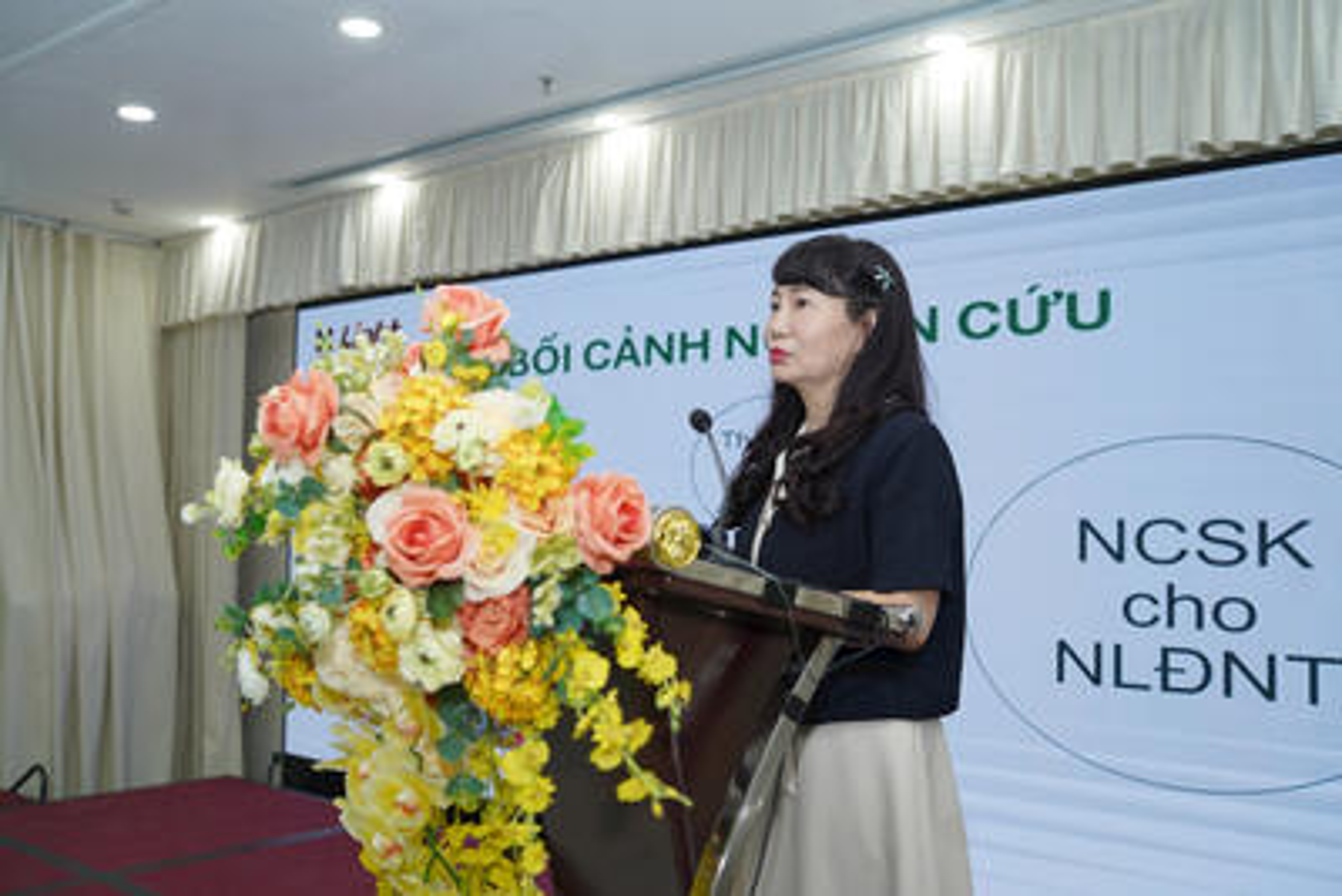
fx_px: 1305
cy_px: 448
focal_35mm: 35
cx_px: 671
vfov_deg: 37.9
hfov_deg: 54.4
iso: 250
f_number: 3.2
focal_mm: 35
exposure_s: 1/125
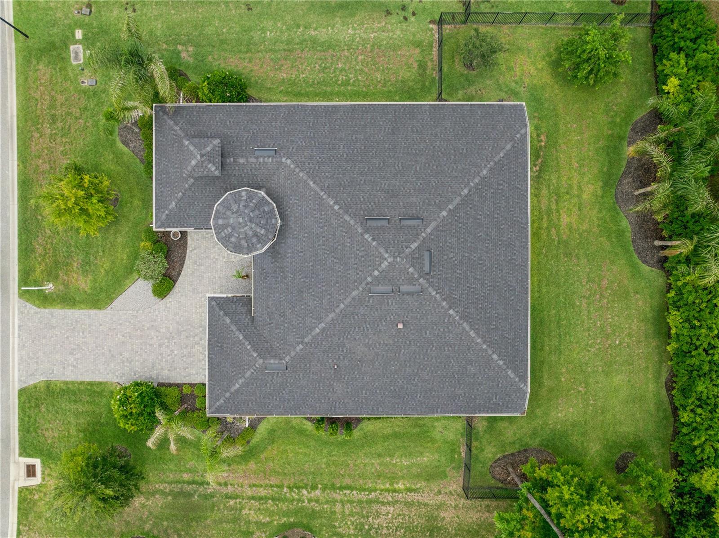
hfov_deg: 71.6
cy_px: 269
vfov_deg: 56.7
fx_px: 498
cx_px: 360
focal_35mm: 24
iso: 100
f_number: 2.8
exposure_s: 1/160
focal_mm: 12.3
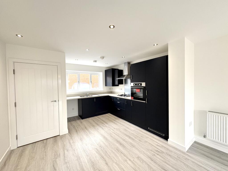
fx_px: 92
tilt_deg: -0.8
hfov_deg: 102.1
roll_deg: +1.8
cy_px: 86
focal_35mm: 14
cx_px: 114
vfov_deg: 85.7
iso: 80
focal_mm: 2.22
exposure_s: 1/99
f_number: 2.2
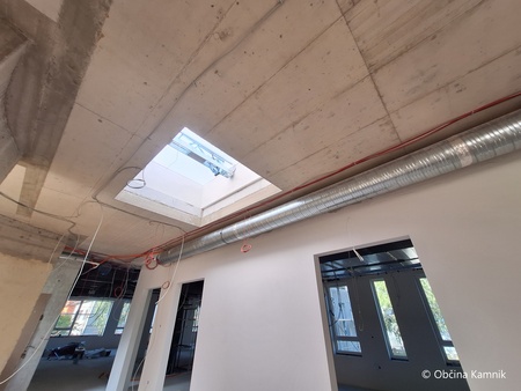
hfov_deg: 106.2
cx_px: 260
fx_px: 196
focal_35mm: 13
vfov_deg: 90.0
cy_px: 196
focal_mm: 1.74
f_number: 2.2
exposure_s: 1/135
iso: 40
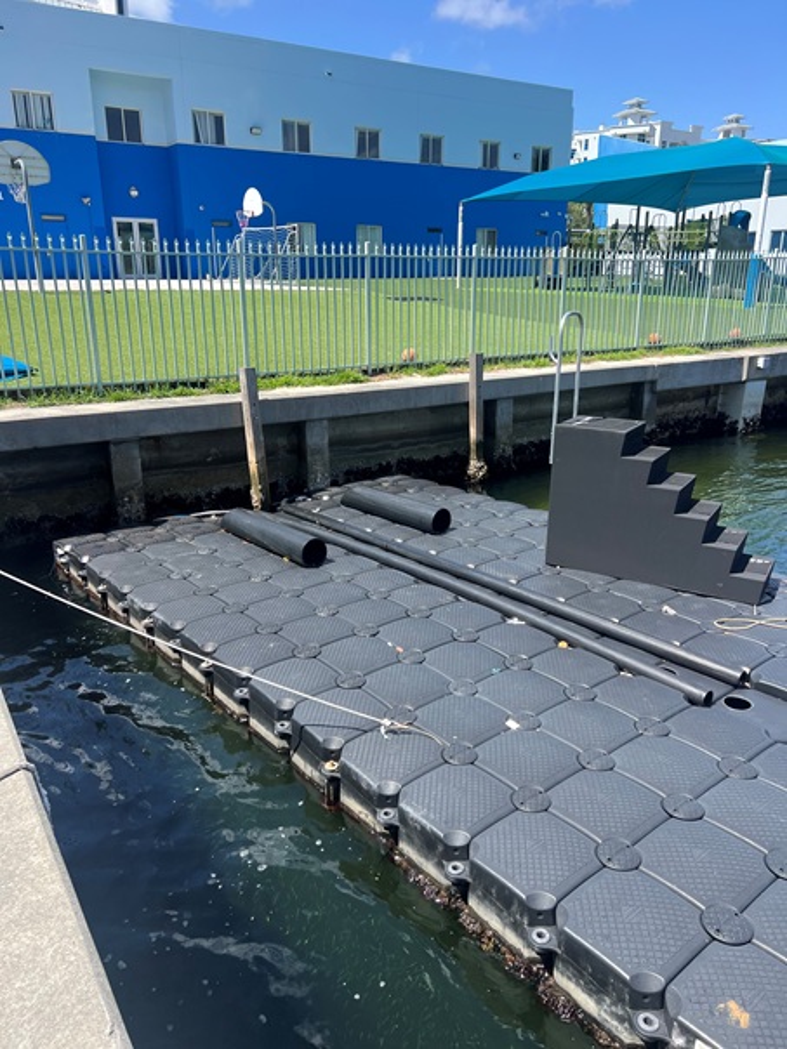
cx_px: 394
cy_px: 524
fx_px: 788
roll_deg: -0.6
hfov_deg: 53.1
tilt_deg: -17.6
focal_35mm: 26
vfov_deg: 67.3
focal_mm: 5.7
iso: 50
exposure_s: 1/1751
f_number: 1.5
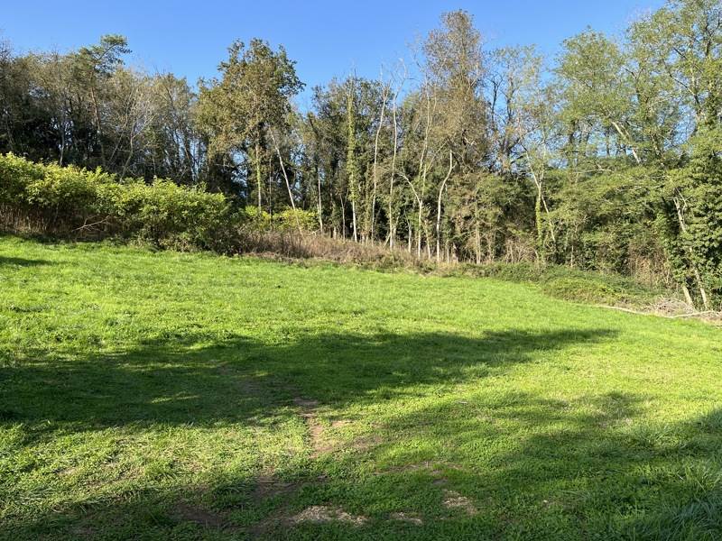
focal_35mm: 26
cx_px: 361
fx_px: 542
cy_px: 270
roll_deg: -0.4
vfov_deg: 53.1
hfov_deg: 67.3
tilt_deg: +5.2
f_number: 1.6
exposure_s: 1/1036
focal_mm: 5.1
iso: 50
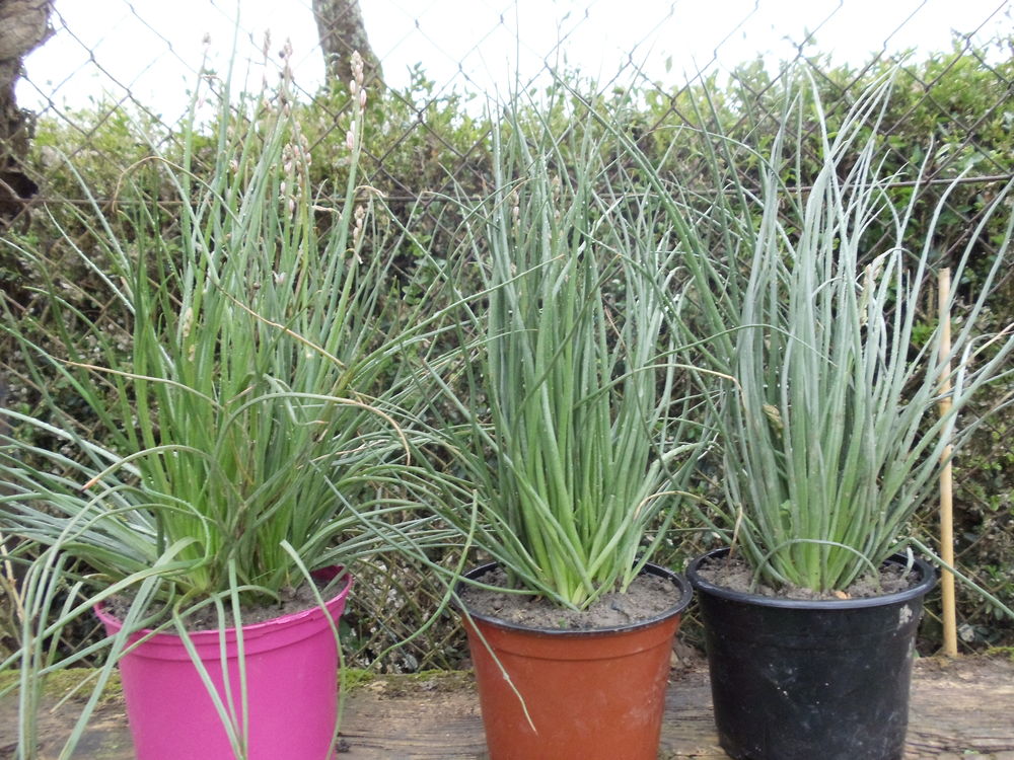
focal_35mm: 44
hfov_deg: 42.9
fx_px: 1289
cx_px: 507
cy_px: 380
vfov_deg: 32.9
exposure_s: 1/30
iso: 400
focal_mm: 6
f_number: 3.5
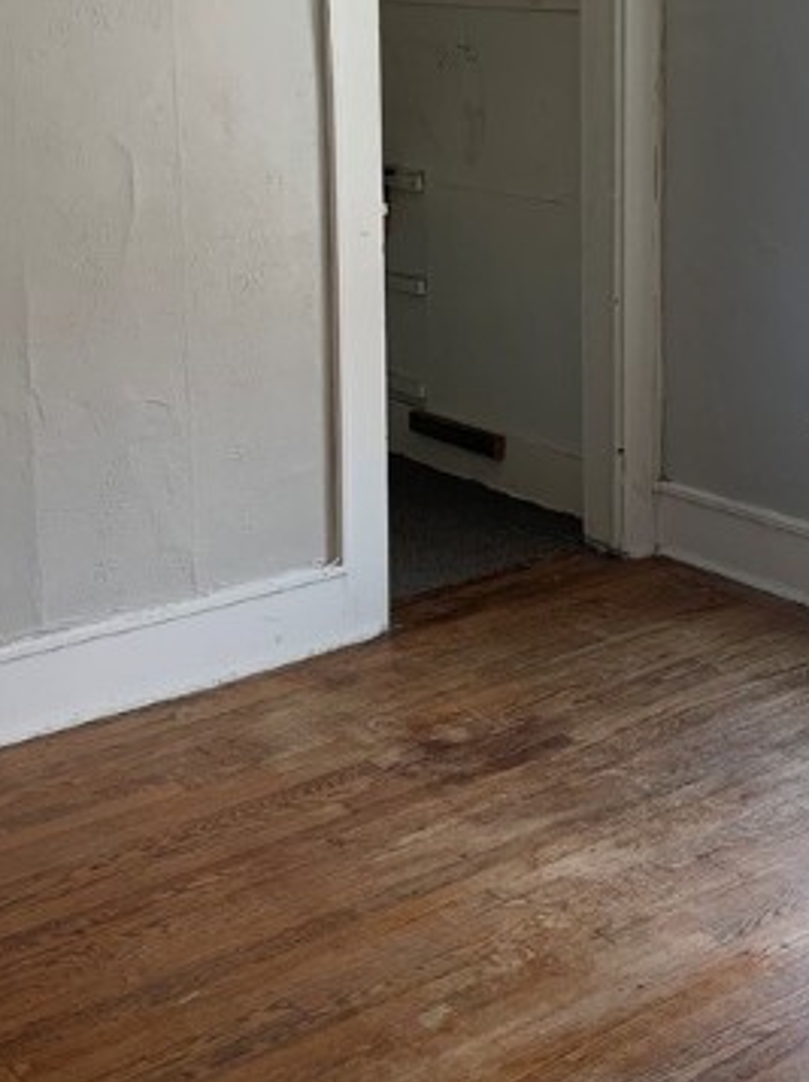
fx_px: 1748
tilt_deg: -8.3
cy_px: 267
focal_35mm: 56
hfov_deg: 25.8
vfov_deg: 33.7
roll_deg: +0.0
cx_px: 603
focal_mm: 4.25
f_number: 1.8
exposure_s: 1/121
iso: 64
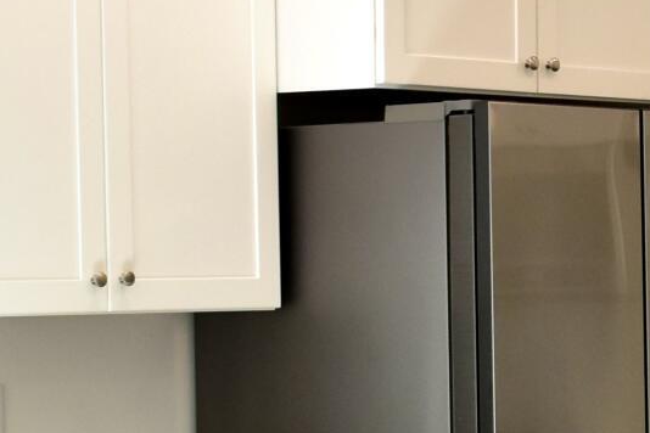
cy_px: 369
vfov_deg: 7.7
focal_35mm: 177
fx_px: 3192
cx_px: 1065
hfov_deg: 11.0
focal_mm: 21
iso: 800
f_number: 5
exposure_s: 1/100
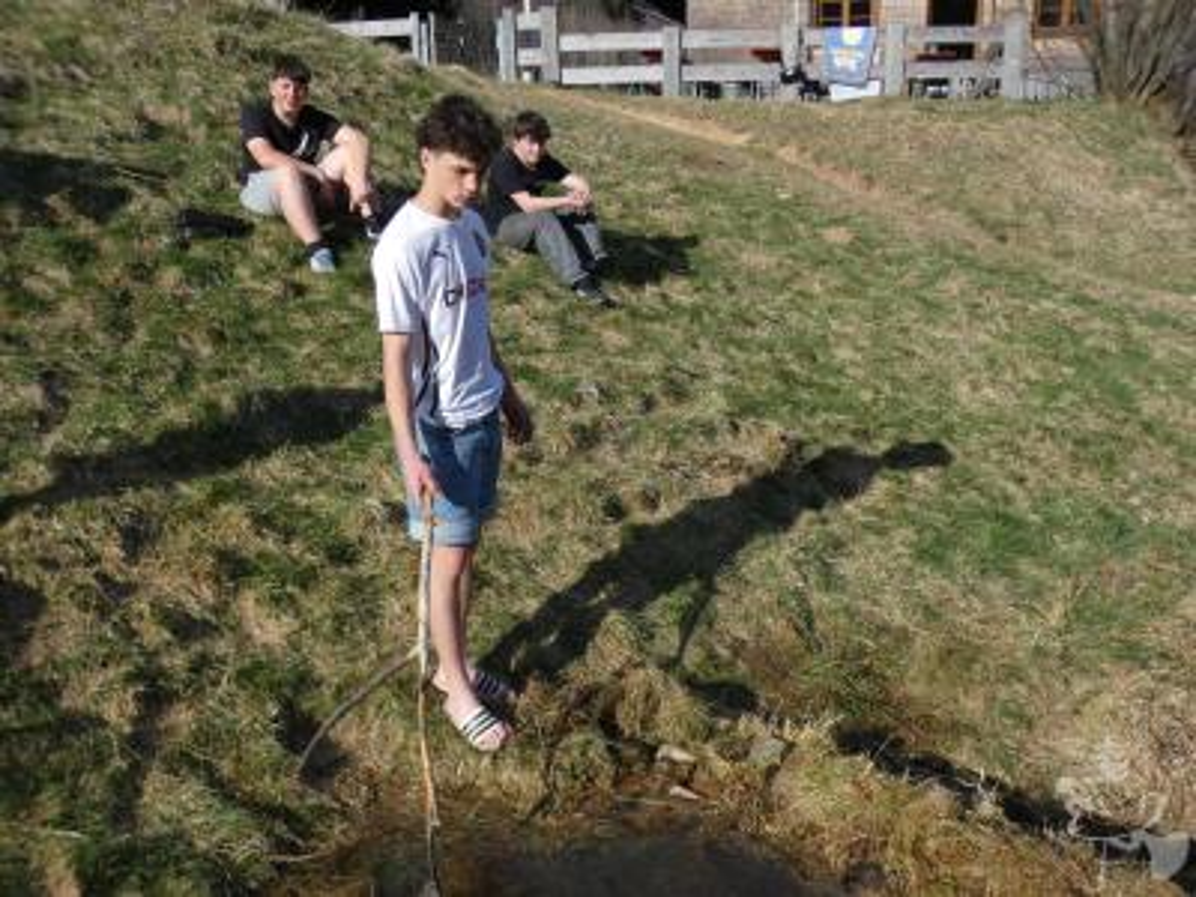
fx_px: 1209
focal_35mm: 35
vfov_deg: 40.7
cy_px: 448
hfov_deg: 52.6
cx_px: 598
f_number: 3.4
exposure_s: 1/1000
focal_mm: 6.2
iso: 80
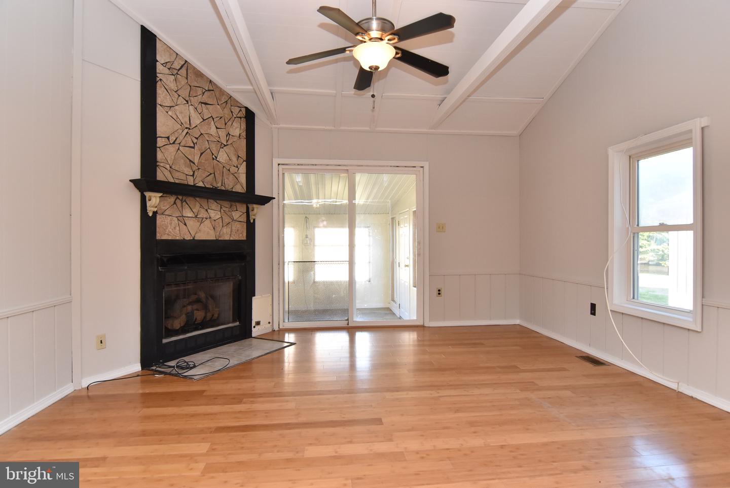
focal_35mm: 18
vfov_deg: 67.5
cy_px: 244
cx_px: 365
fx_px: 365
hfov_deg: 90.0
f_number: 6.3
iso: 800
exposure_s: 1/50
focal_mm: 12
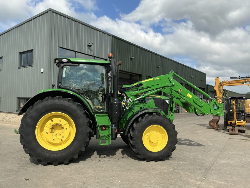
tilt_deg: +3.2
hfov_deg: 63.4
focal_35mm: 28
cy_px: 94
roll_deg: -1.7
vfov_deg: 49.7
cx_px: 125
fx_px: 202
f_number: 1.8
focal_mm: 3
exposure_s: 1/2141
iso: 25
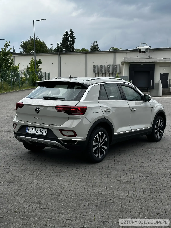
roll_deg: -1.1
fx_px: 316
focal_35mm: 48
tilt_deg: -7.0
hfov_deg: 30.3
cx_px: 86
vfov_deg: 39.7
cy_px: 114
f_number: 1.78
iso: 64
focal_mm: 6.86
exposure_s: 1/2469
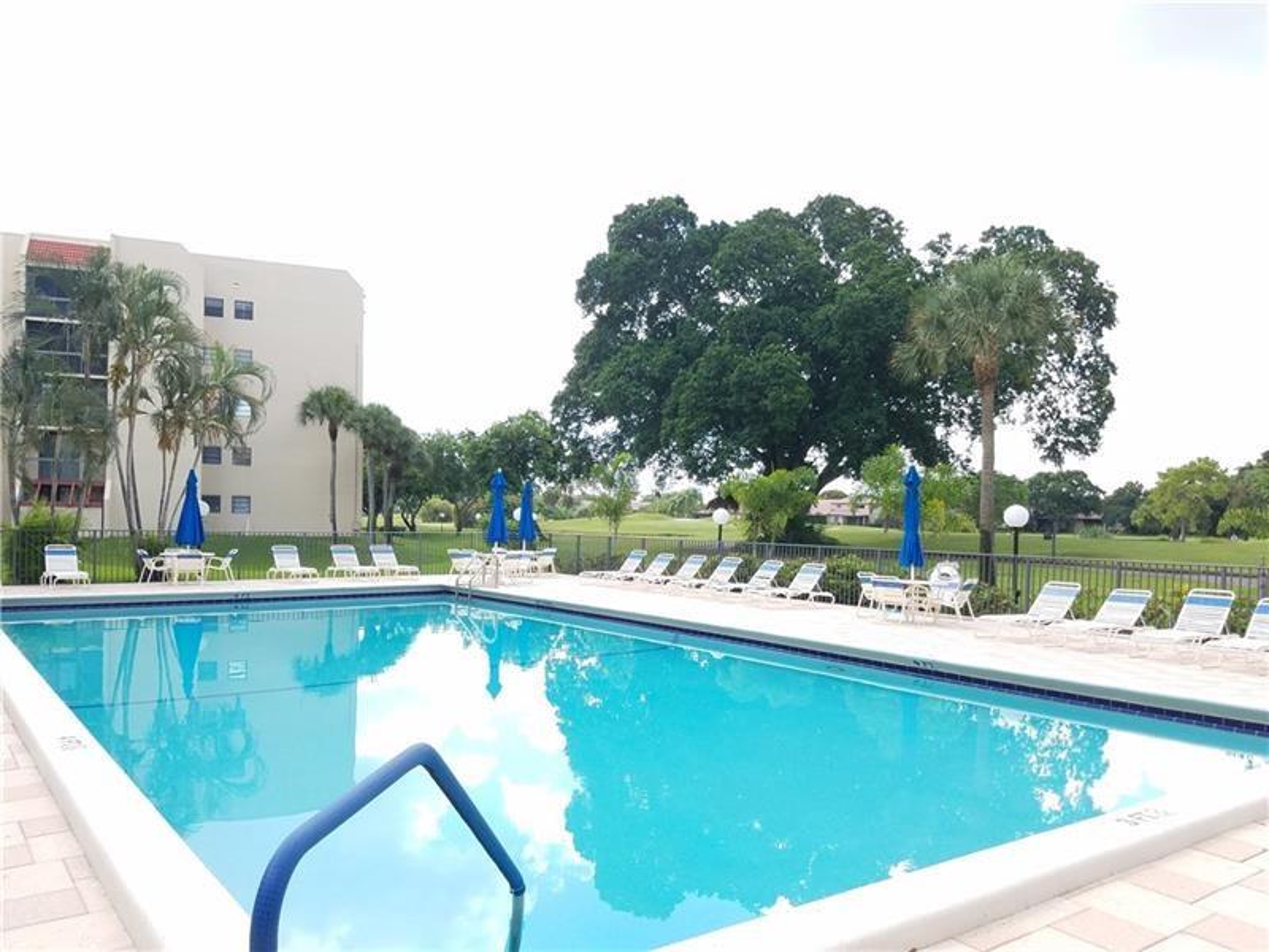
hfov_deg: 67.3
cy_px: 476
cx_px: 634
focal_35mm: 26
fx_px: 953
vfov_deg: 53.1
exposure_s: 1/630
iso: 50
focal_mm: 4.2
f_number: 1.7
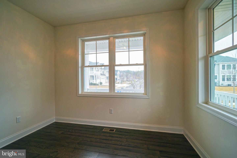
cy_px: 79
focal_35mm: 16
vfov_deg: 73.7
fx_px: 105
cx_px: 118
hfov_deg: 96.7
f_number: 4
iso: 640
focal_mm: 16
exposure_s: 1/160
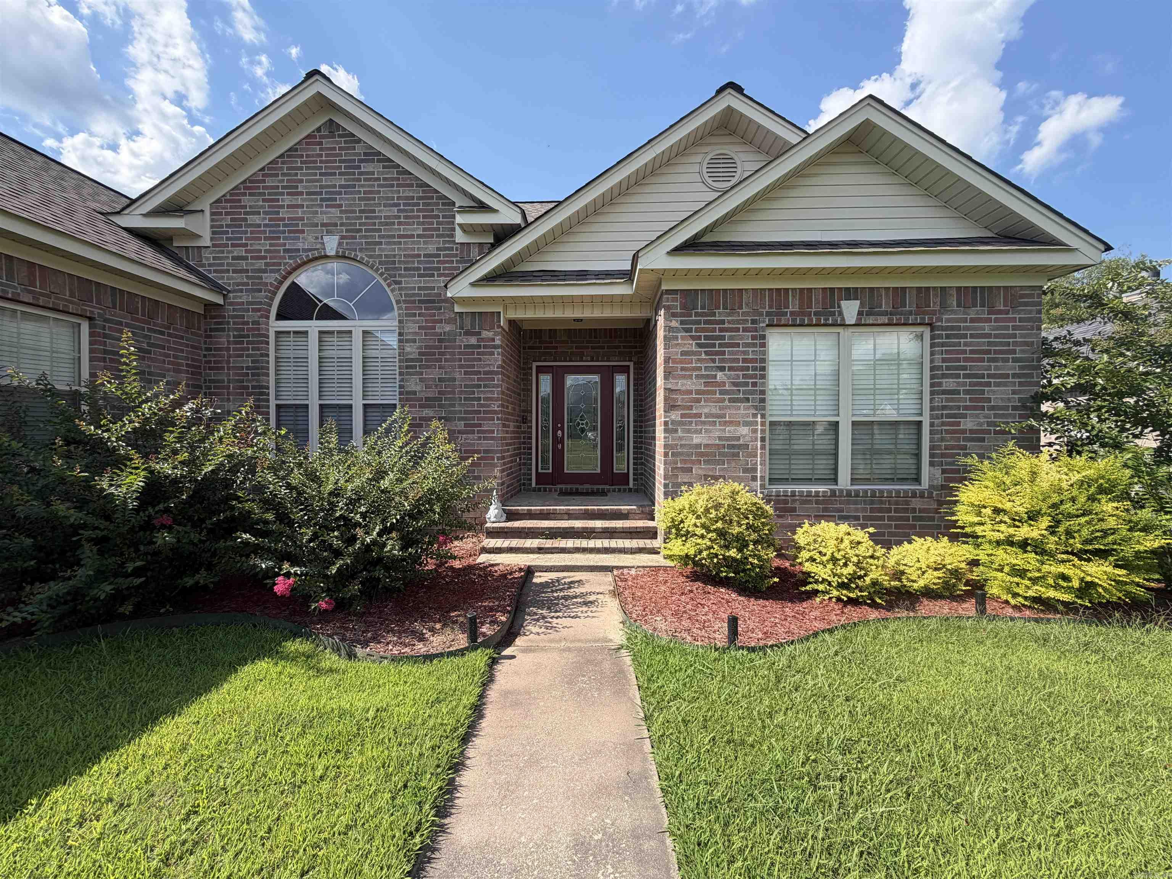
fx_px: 474
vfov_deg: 85.7
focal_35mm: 14
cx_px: 586
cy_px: 440
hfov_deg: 102.1
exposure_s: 1/770
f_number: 2.2
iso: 40
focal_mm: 2.22
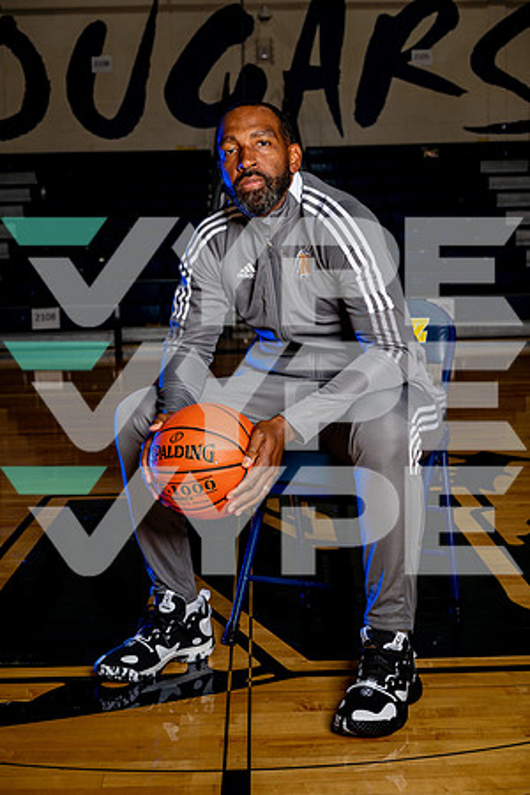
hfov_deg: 24.6
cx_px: 265
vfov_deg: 36.2
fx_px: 1214
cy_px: 398
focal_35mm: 55
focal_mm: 55
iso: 64
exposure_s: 1/250
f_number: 6.3
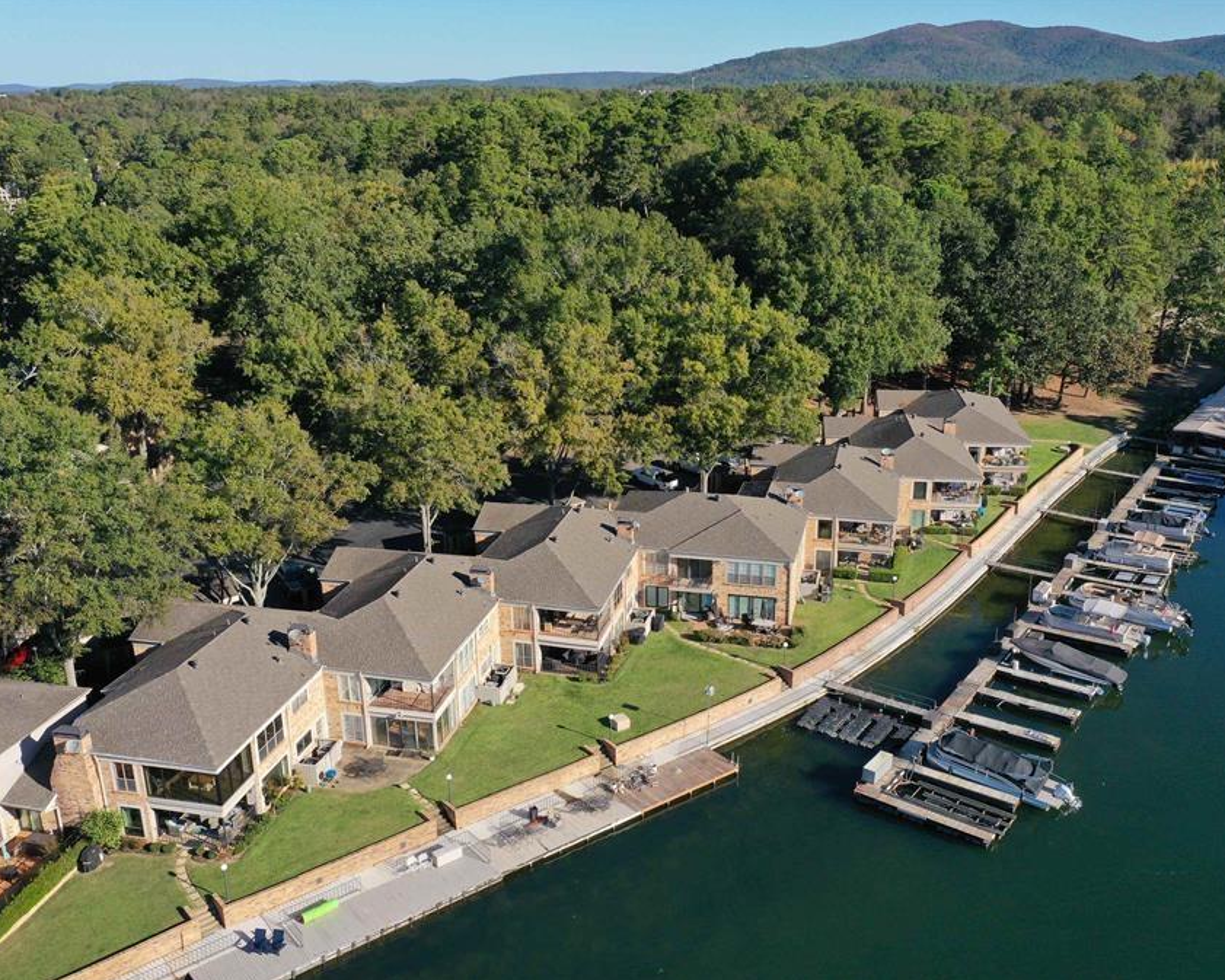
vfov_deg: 45.8
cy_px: 492
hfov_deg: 55.6
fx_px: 1160
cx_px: 664
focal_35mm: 32
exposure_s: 1/500
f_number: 5.6
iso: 100
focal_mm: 10.26
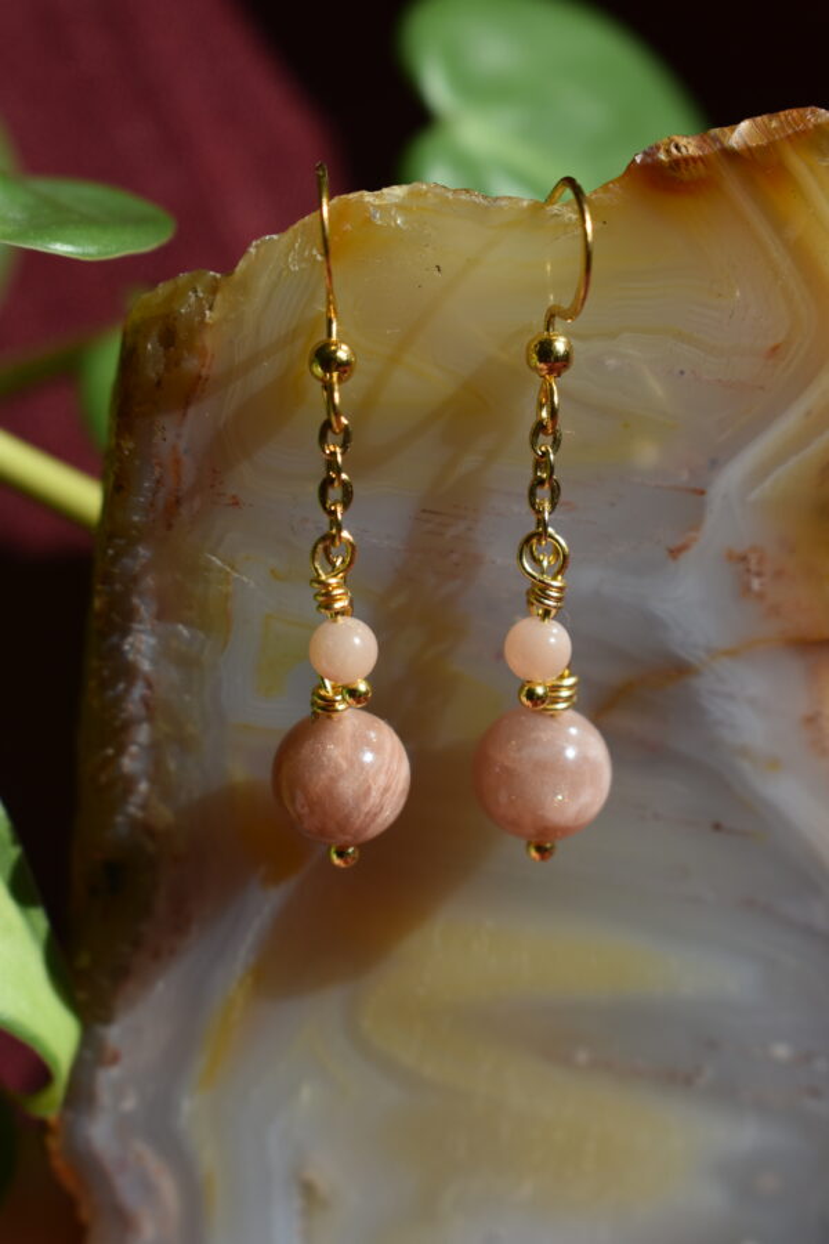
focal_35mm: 82
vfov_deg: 24.6
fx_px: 2849
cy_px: 622
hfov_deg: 16.6
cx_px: 414
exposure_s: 1/320
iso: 100
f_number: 8
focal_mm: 55
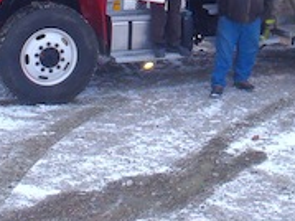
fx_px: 869
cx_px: 221
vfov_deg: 13.6
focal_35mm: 102
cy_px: -109
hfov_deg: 19.1
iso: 80
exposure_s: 1/160
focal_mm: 5.72
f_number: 4.2
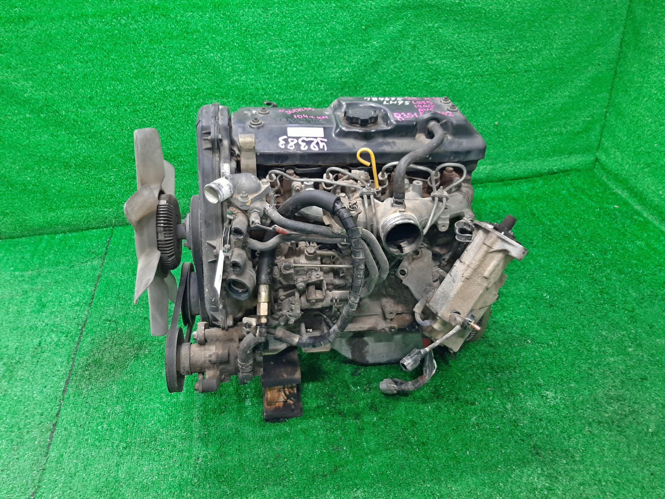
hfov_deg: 67.3
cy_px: 250
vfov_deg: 53.1
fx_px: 499
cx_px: 332
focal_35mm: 26
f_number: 1.7
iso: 189
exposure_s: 1/50
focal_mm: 3.93
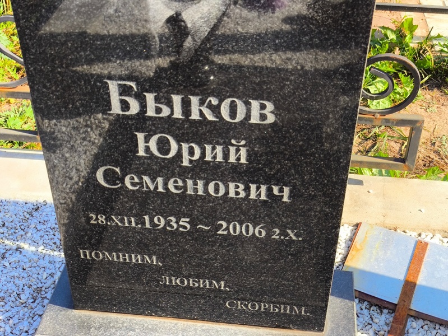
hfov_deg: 38.2
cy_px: 168
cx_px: 224
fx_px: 647
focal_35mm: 50
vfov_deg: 29.1
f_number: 1.7
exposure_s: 1/444
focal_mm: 4.71
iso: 50
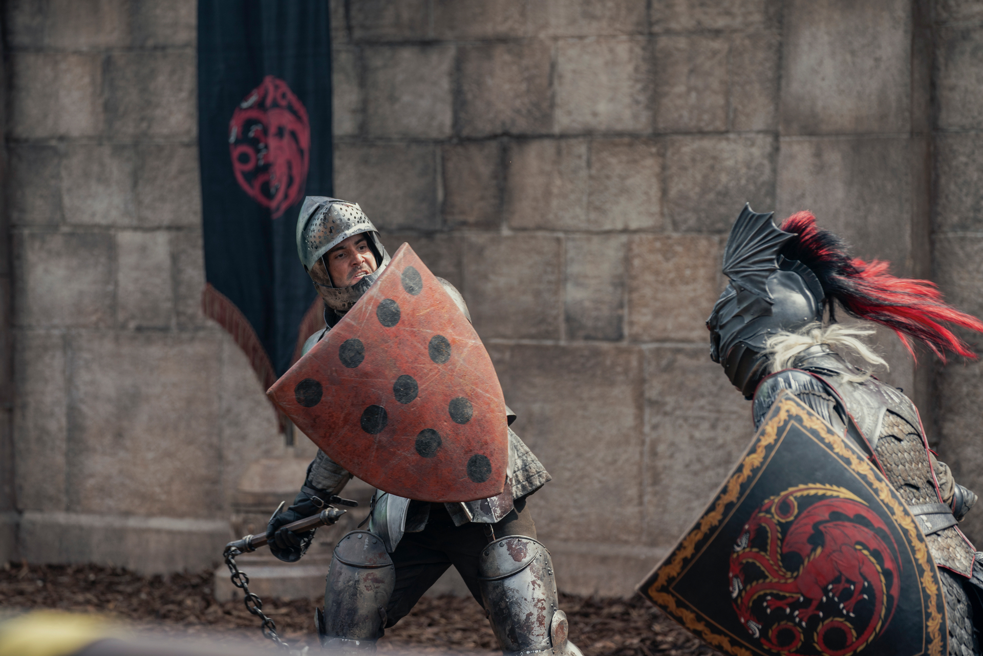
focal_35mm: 173
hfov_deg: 11.9
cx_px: 492
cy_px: 328
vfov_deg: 7.9
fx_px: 4723
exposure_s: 1/500
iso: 160
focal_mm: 173
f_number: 4
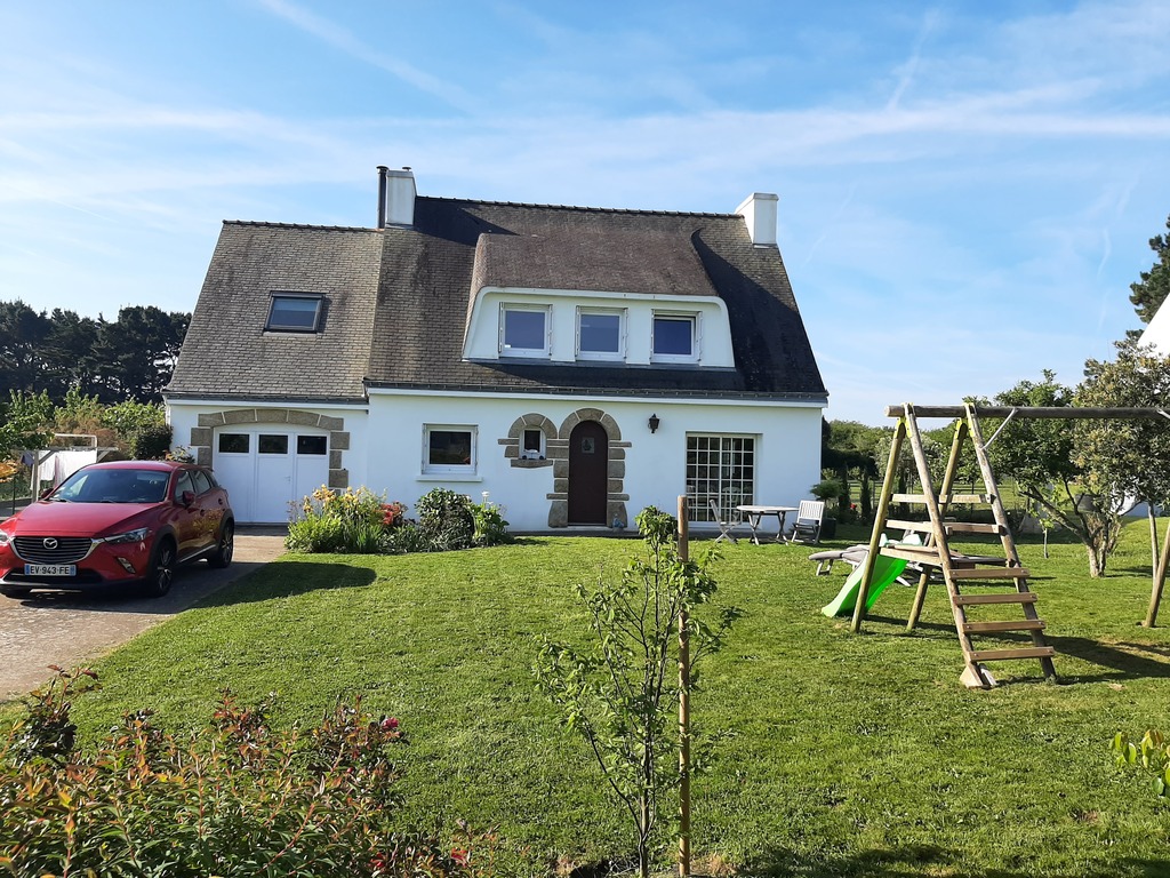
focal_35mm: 26
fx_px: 879
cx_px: 585
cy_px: 439
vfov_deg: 53.1
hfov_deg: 67.3
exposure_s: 1/1748
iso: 40
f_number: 1.7
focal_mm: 3.93
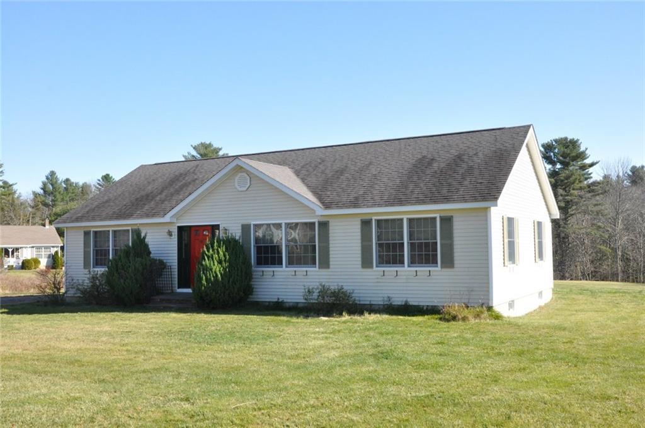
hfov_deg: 51.4
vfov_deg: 35.4
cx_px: 322
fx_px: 671
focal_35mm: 38
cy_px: 214
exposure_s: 1/640
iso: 1250
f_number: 11
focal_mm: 25
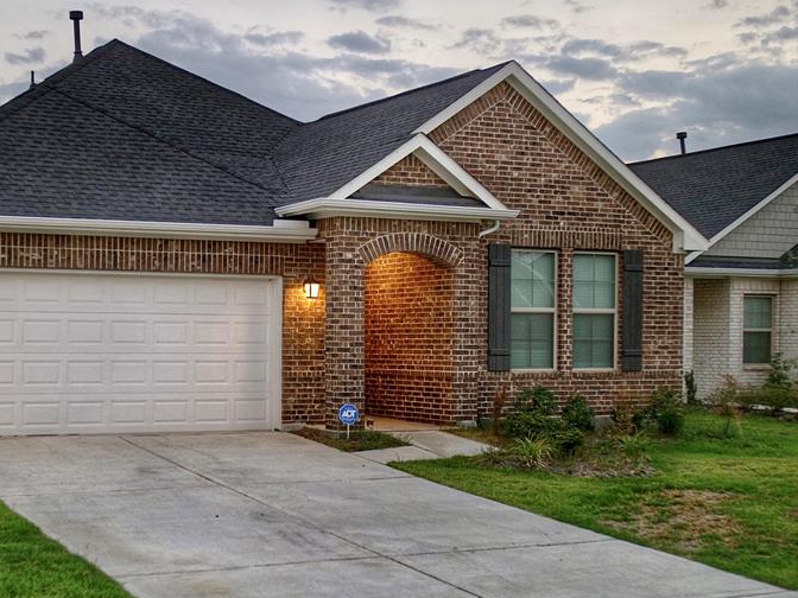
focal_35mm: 64
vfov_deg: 22.9
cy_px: 363
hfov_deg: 30.1
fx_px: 1475
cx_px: 286
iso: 200
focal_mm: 21
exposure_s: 1/320
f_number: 1.2
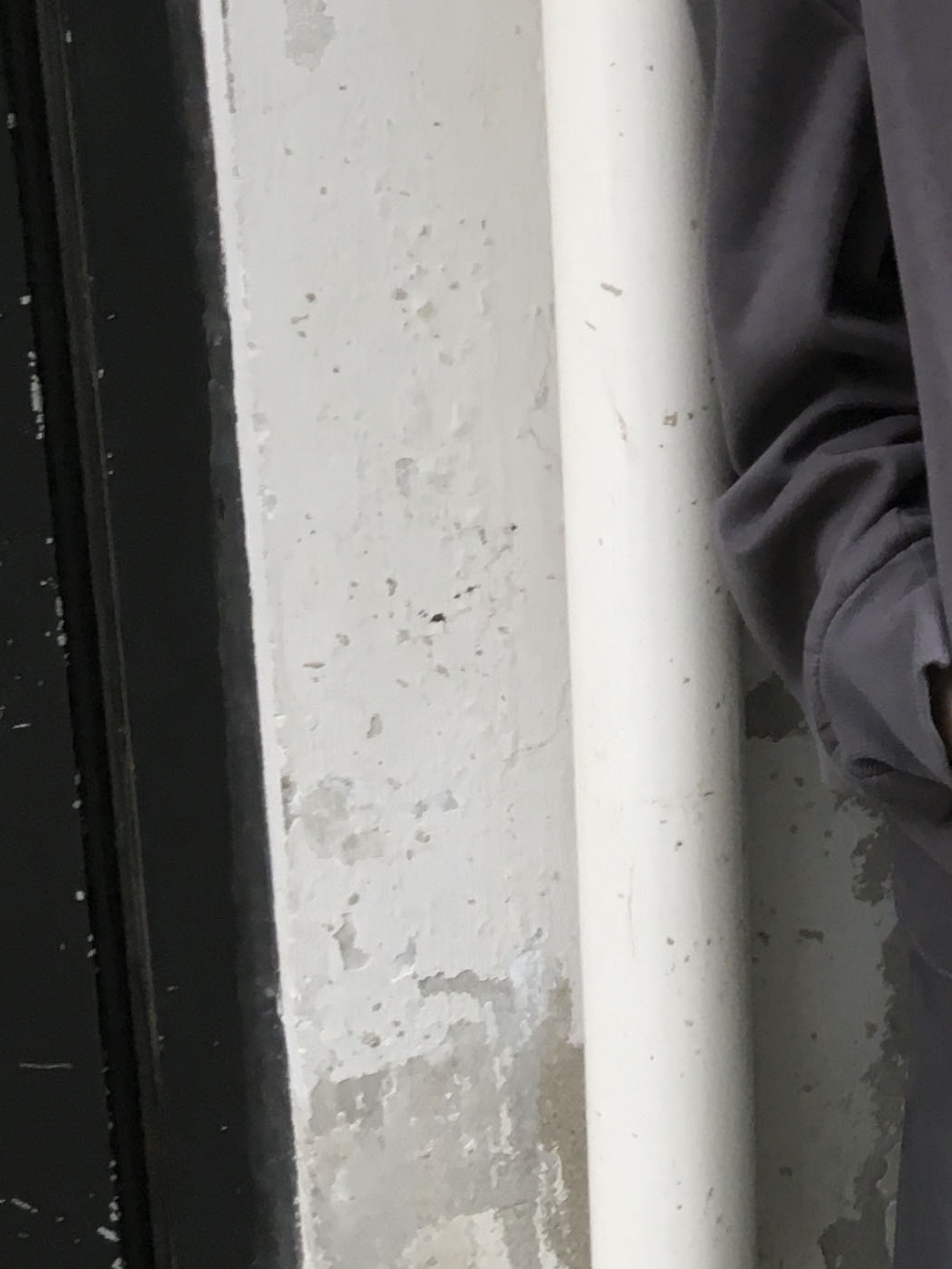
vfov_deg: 22.7
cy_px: 142
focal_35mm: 84
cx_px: 1100
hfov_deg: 16.9
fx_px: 3080
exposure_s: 1/30
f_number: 2.2
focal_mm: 4.15
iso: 25
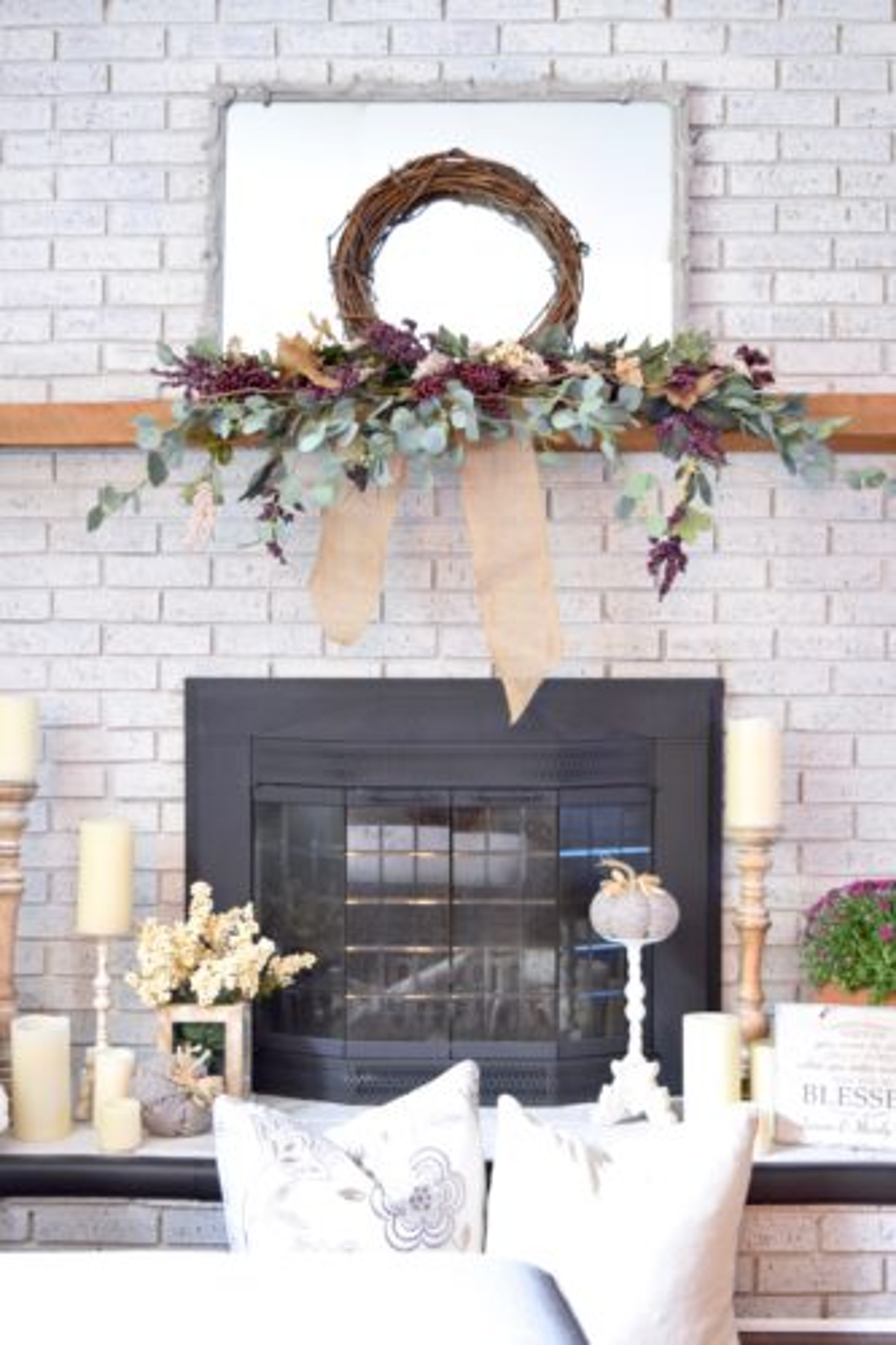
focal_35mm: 45
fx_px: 1681
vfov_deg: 43.6
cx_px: 448
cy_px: 672
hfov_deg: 29.8
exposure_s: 4
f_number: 4.5
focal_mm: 30
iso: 100
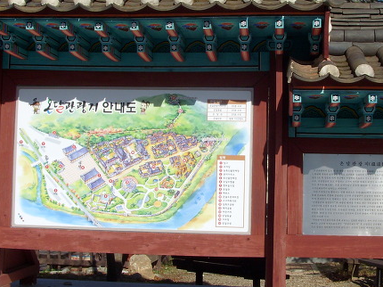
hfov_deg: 30.2
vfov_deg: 22.9
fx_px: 708
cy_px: 124
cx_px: 222
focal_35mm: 64
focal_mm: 6
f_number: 5.5
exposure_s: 1/750
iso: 80
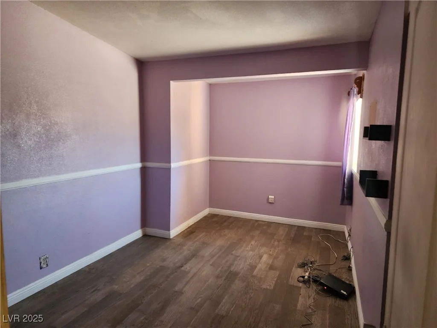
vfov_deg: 58.9
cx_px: 218
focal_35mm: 23
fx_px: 290
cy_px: 164
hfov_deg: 73.9
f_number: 1.8
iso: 640
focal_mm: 6.4
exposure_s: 1/120
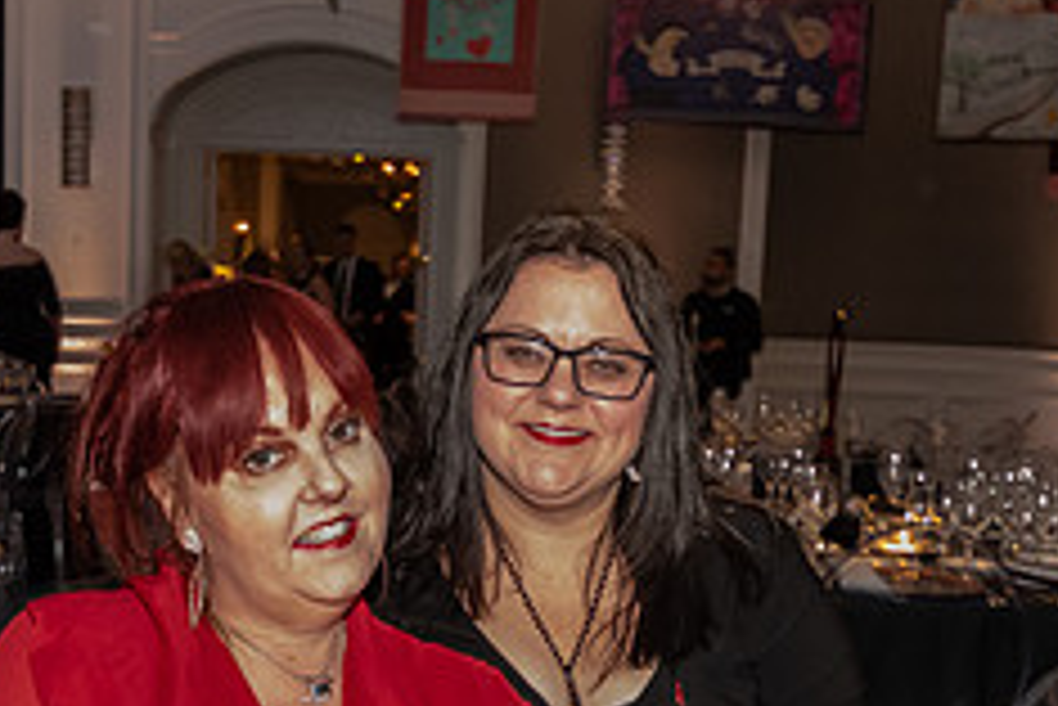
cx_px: 374
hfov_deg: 27.2
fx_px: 2176
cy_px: 695
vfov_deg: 18.0
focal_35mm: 74
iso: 2800
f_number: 3.5
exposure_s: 1/60
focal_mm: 20
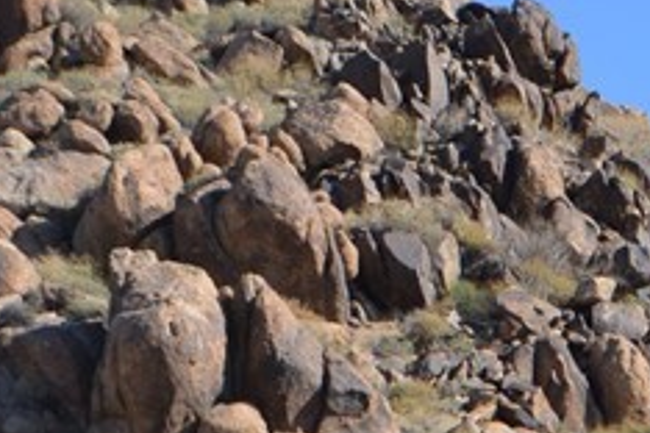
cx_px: 533
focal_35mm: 382
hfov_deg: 5.4
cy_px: 194
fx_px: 6902
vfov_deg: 3.6
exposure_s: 1/1600
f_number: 5.6
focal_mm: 55
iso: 400
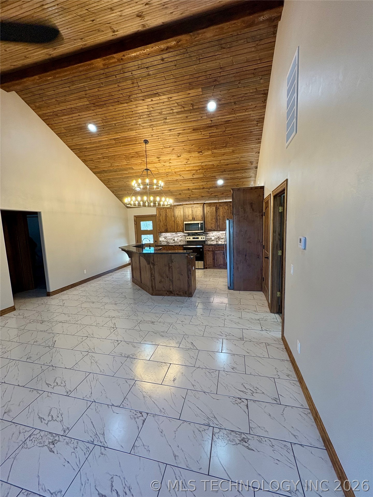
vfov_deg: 102.1
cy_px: 248
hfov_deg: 85.7
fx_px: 201
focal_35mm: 14
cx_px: 186
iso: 160
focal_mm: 2.22
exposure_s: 1/120
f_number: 2.2
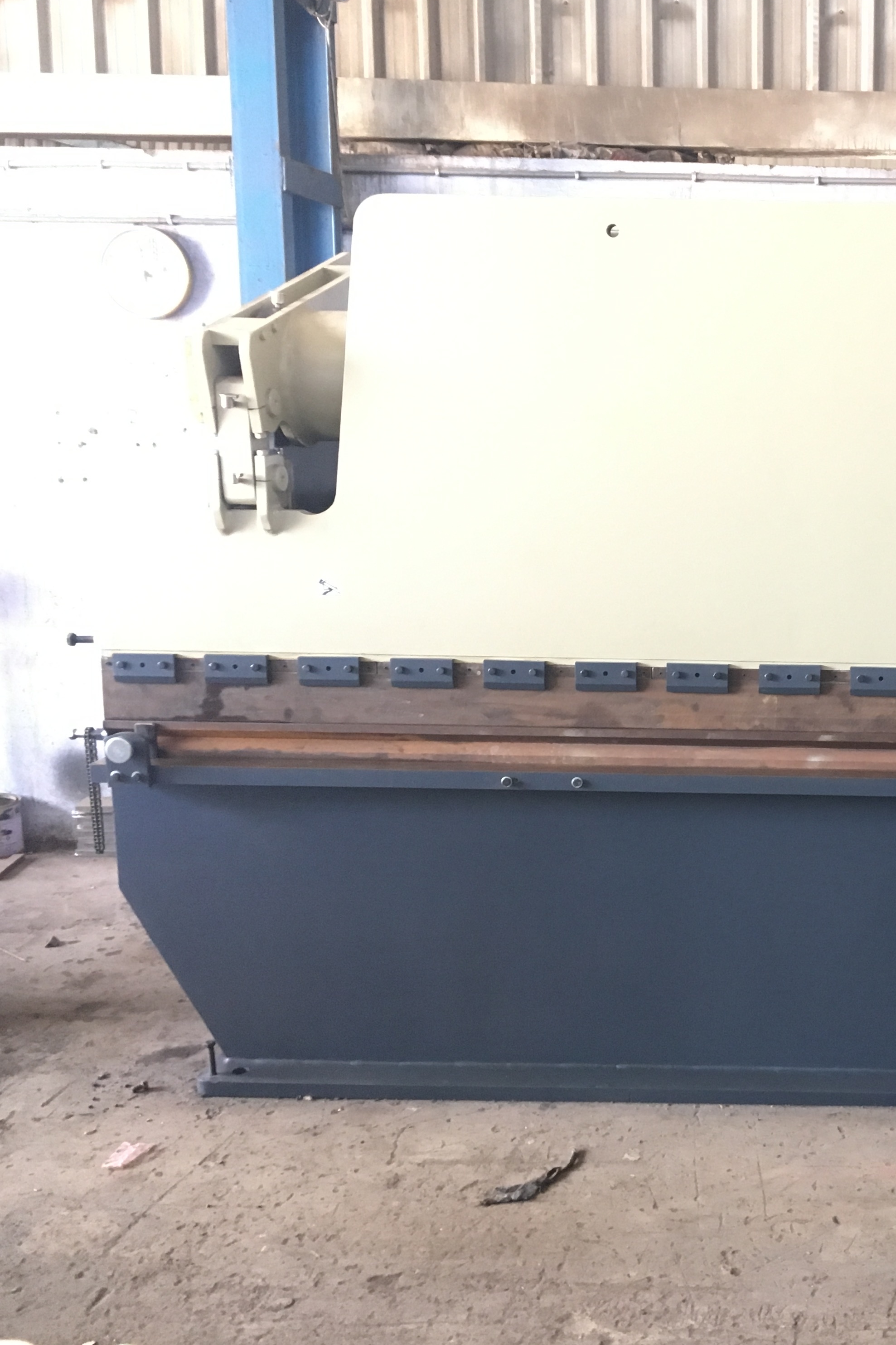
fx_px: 1531
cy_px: 679
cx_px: 885
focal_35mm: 41
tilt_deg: -10.9
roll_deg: -1.9
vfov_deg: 47.4
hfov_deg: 30.4
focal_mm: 4.15
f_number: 2.2
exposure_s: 1/25
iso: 200
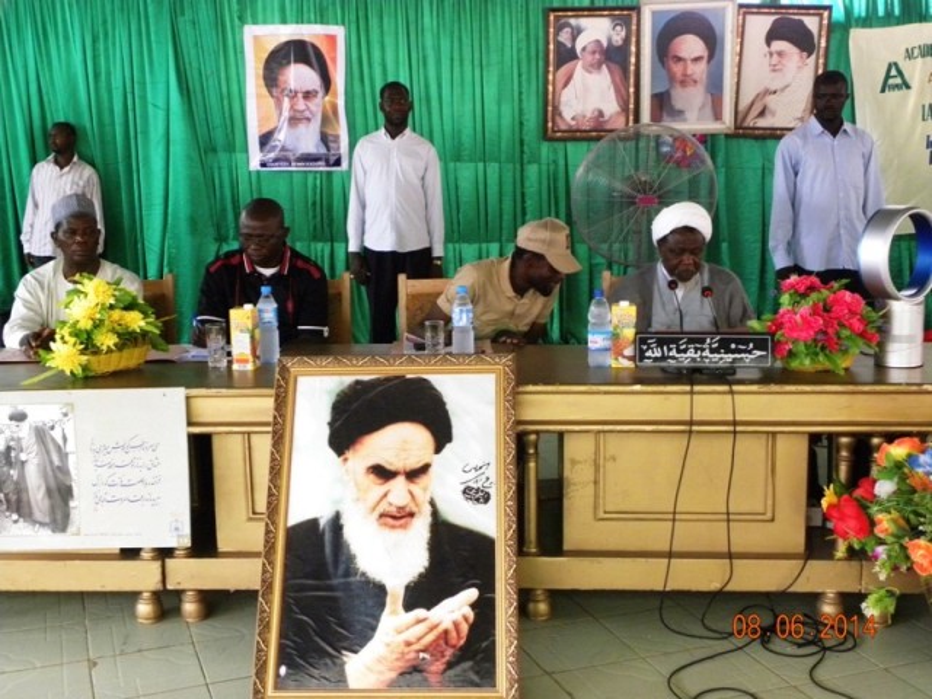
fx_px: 1239
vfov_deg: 31.5
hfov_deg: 41.2
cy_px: 350
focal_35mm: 46
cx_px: 466
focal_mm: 8.2
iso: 400
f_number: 3.2
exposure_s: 1/85.5
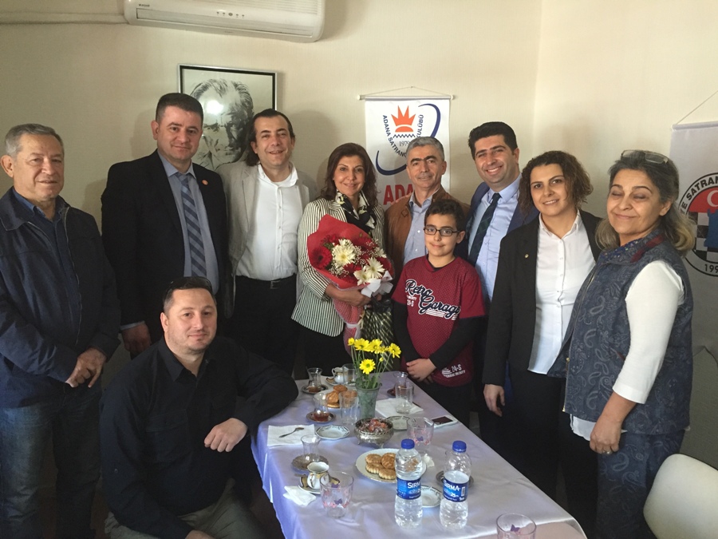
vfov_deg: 48.2
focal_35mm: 29
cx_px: 359
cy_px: 270
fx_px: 602
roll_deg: -0.6
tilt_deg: -9.2
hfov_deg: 61.7
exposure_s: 1/33
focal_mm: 4.15
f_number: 2.2
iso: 200
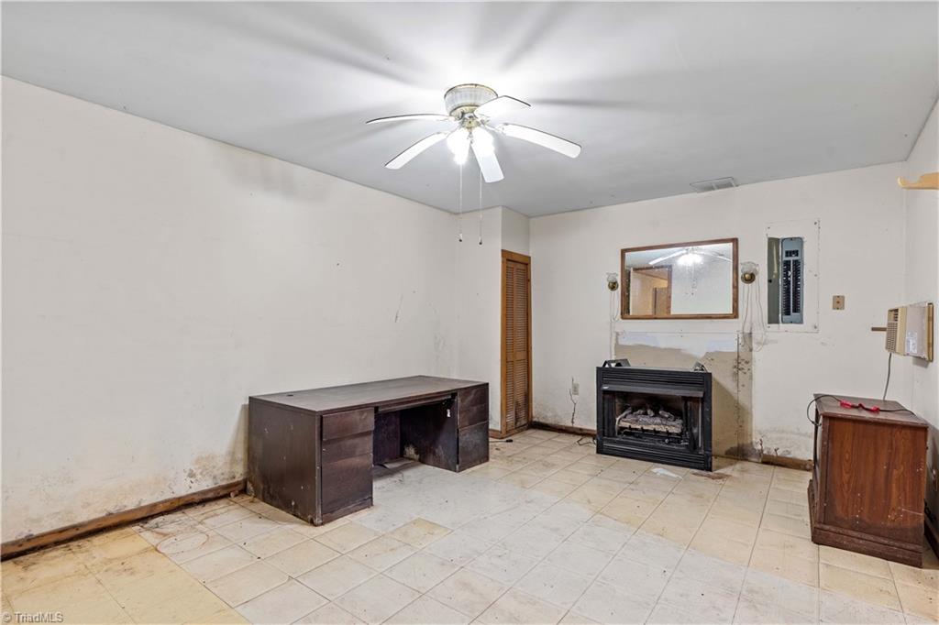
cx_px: 470
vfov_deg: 70.4
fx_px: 443
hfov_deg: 93.3
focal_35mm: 17
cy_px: 312
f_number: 8
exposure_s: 1.3
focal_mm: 17
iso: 100
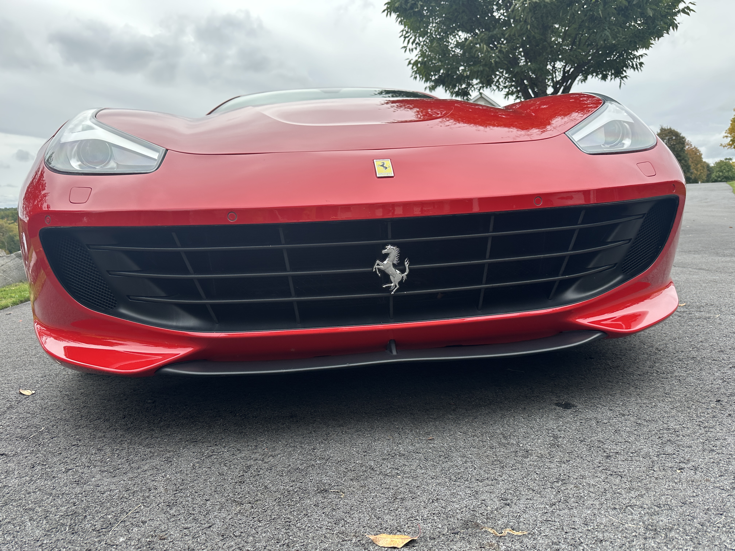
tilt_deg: -6.9
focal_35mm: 24
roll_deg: +0.4
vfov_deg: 56.8
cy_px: 276
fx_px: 510
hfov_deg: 71.6
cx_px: 368
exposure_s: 1/1779
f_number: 1.78
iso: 80
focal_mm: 6.86
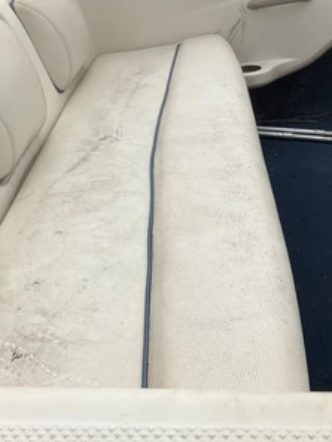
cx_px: 153
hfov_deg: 36.8
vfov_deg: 47.8
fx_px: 498
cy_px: 220
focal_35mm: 39
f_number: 1.8
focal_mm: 3
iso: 25
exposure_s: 1/4065
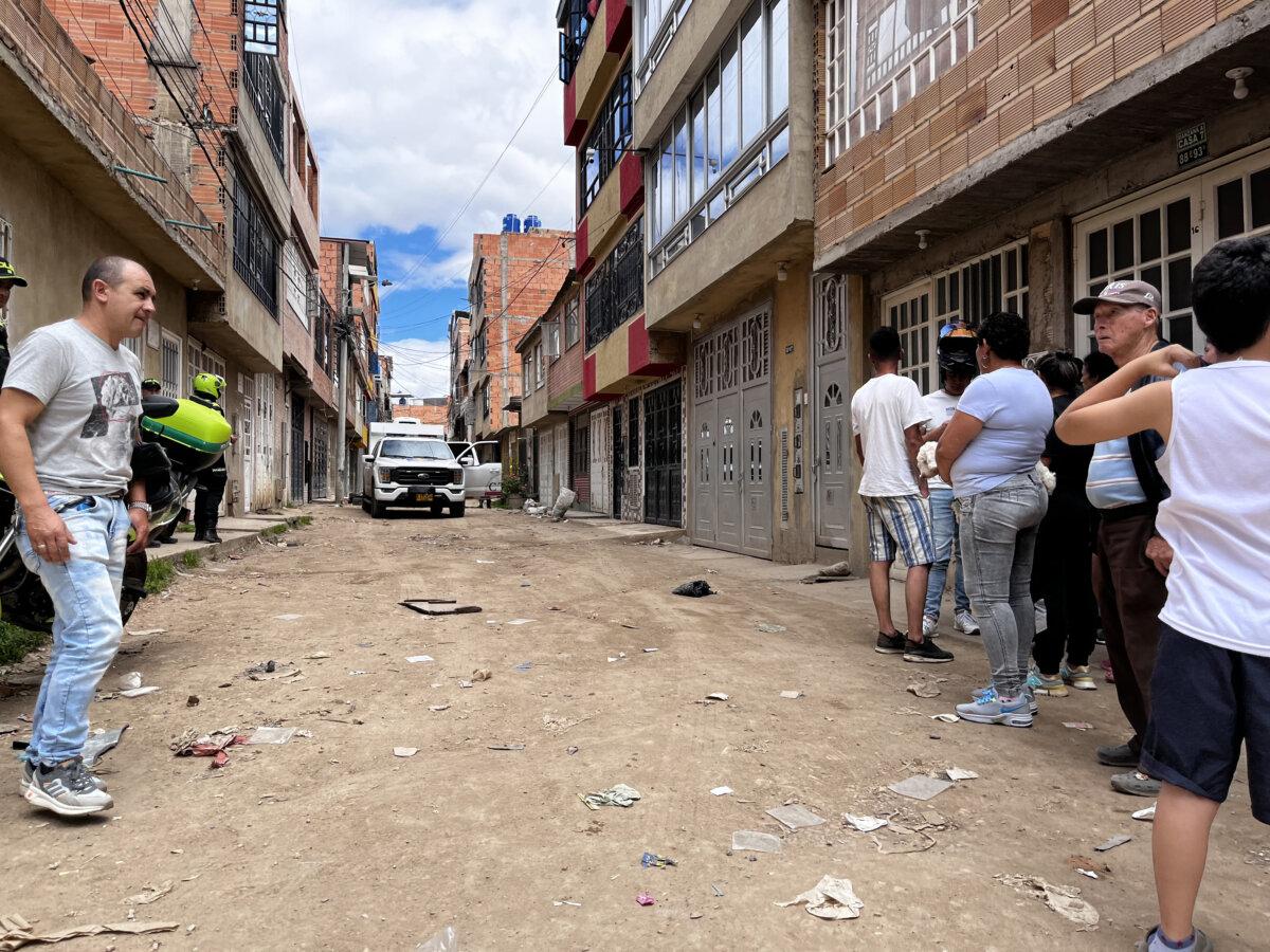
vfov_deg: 53.1
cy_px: 476
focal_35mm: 26
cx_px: 635
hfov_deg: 67.3
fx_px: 954
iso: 50
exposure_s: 1/1279
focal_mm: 5.1
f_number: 1.6
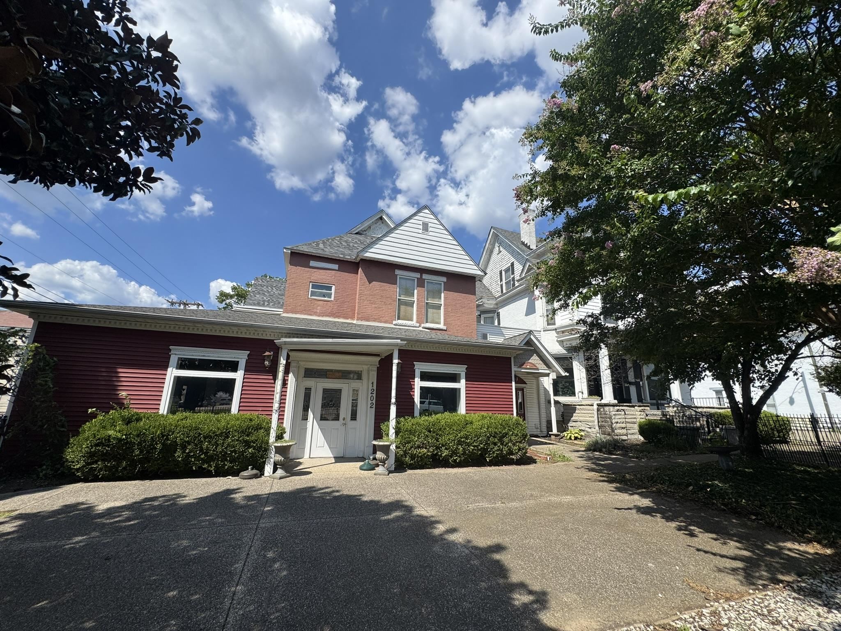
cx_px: 420
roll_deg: -1.2
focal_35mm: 14
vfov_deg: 85.7
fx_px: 340
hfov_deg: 102.1
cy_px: 316
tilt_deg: +14.4
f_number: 2.2
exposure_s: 1/2273
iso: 50
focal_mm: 2.22
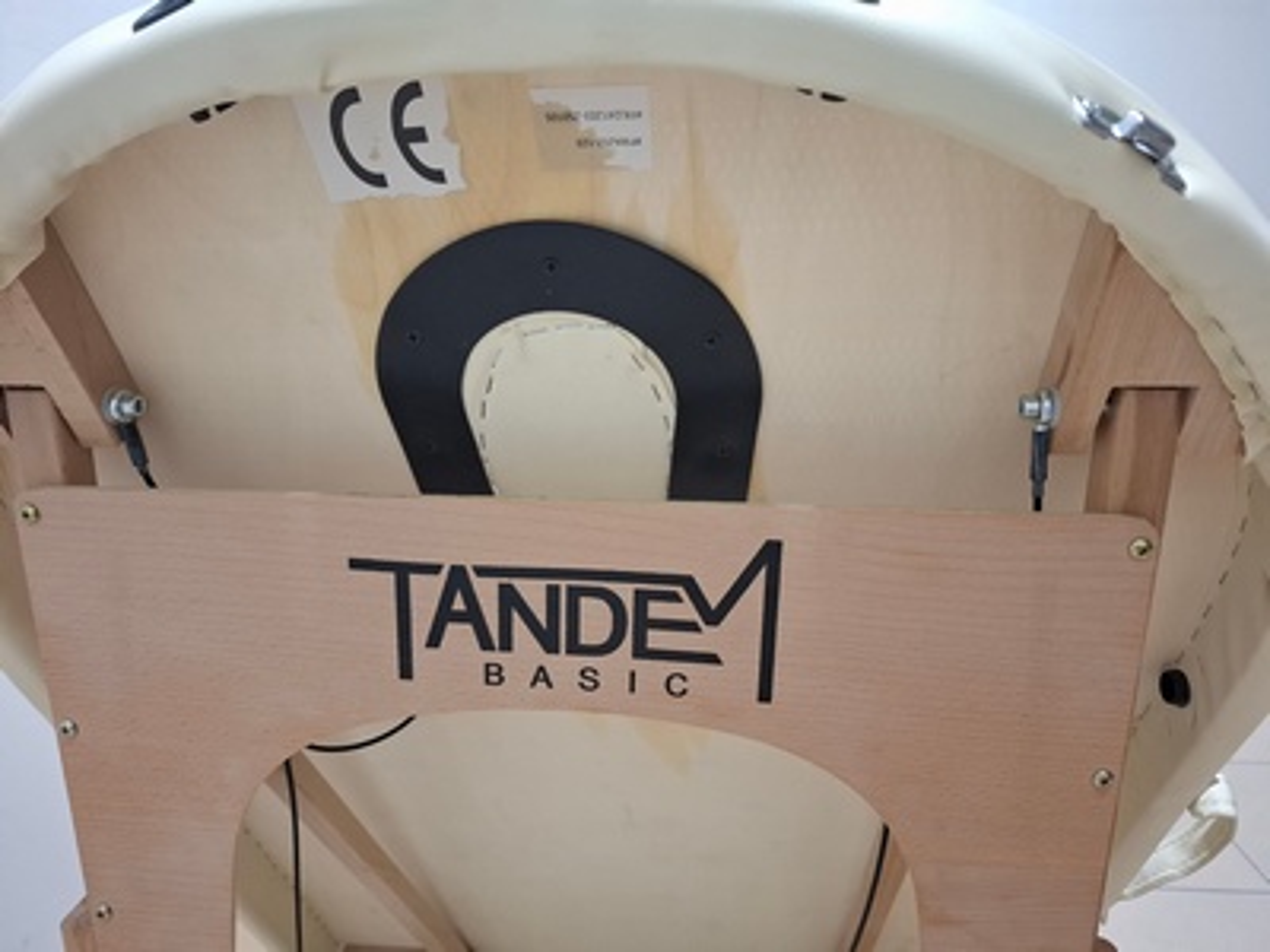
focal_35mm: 23
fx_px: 844
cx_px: 635
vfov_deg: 58.9
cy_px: 476
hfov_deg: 73.9
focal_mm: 5.54
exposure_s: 1/60
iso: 320
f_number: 1.8
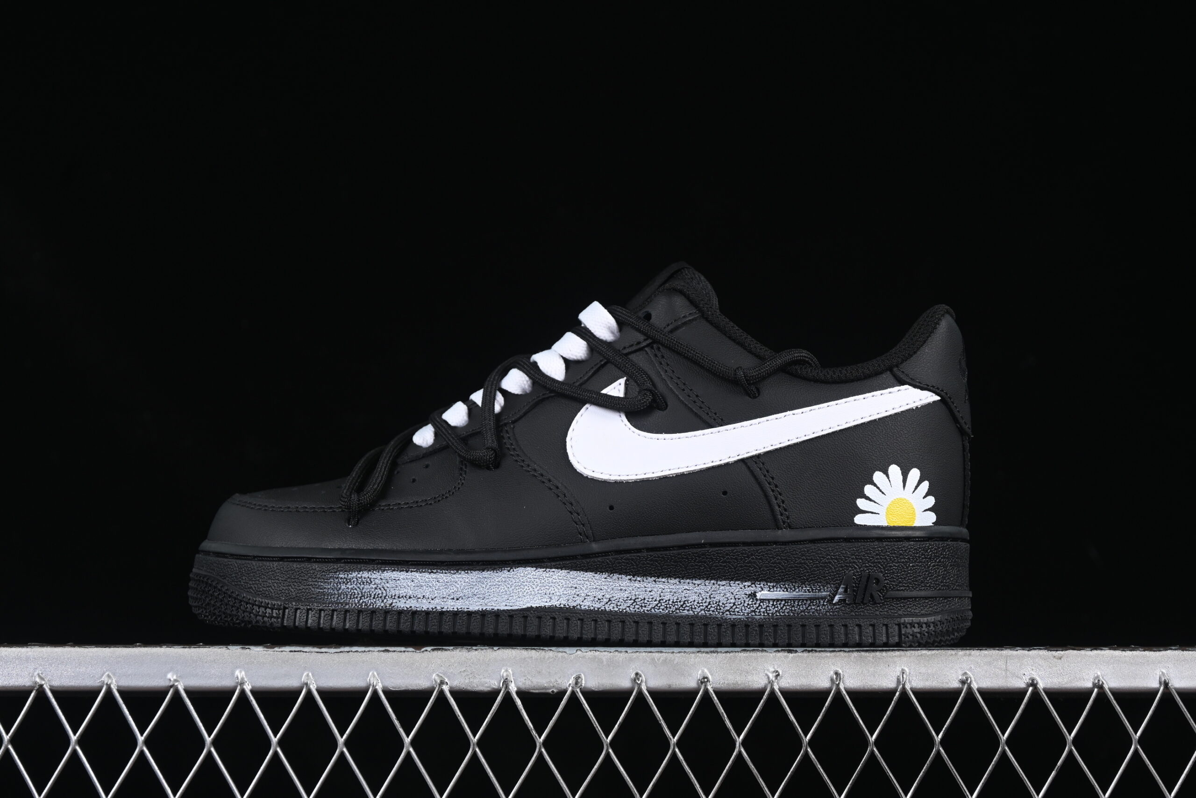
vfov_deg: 18.2
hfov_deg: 27.0
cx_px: 598
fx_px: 2492
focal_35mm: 75
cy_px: 399
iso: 160
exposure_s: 1/50
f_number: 6.3
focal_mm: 50
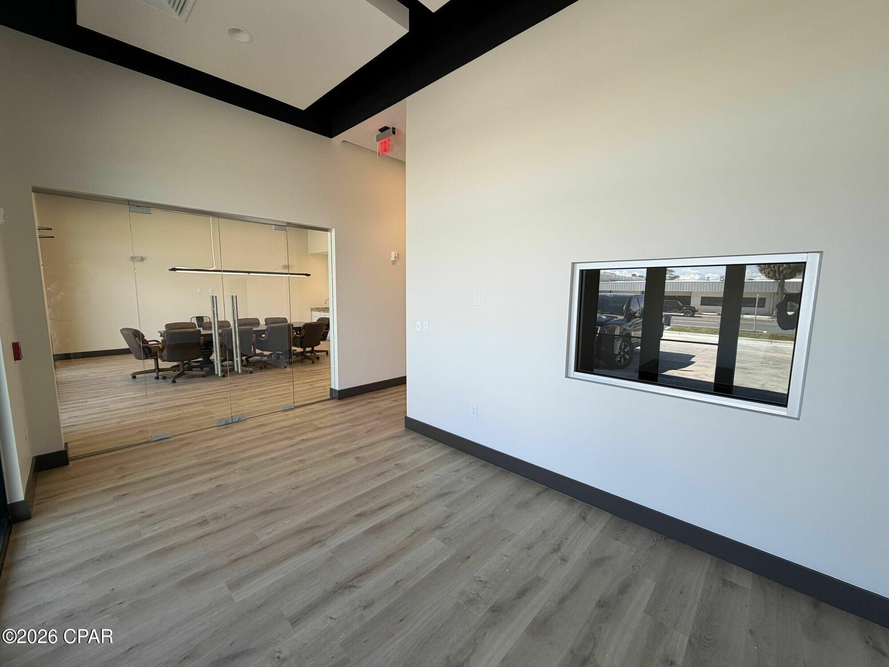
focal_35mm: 14
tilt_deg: -6.8
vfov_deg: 85.7
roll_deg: -0.3
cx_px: 444
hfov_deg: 102.1
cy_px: 334
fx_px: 360
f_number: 2.2
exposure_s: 1/121
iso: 80
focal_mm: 2.22
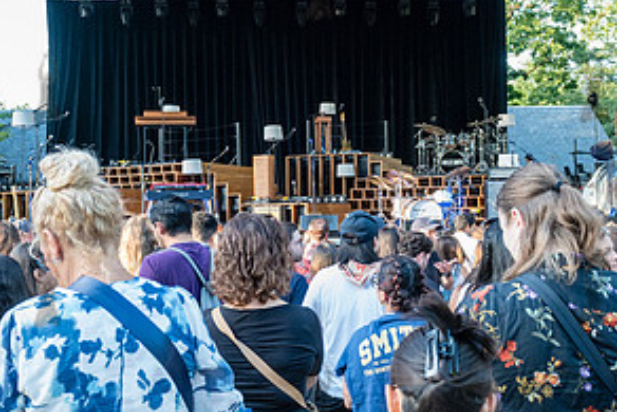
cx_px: 319
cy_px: 187
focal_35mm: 48
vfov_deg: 28.1
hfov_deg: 41.1
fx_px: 823
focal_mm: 24
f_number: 5
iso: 2000
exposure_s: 1/200
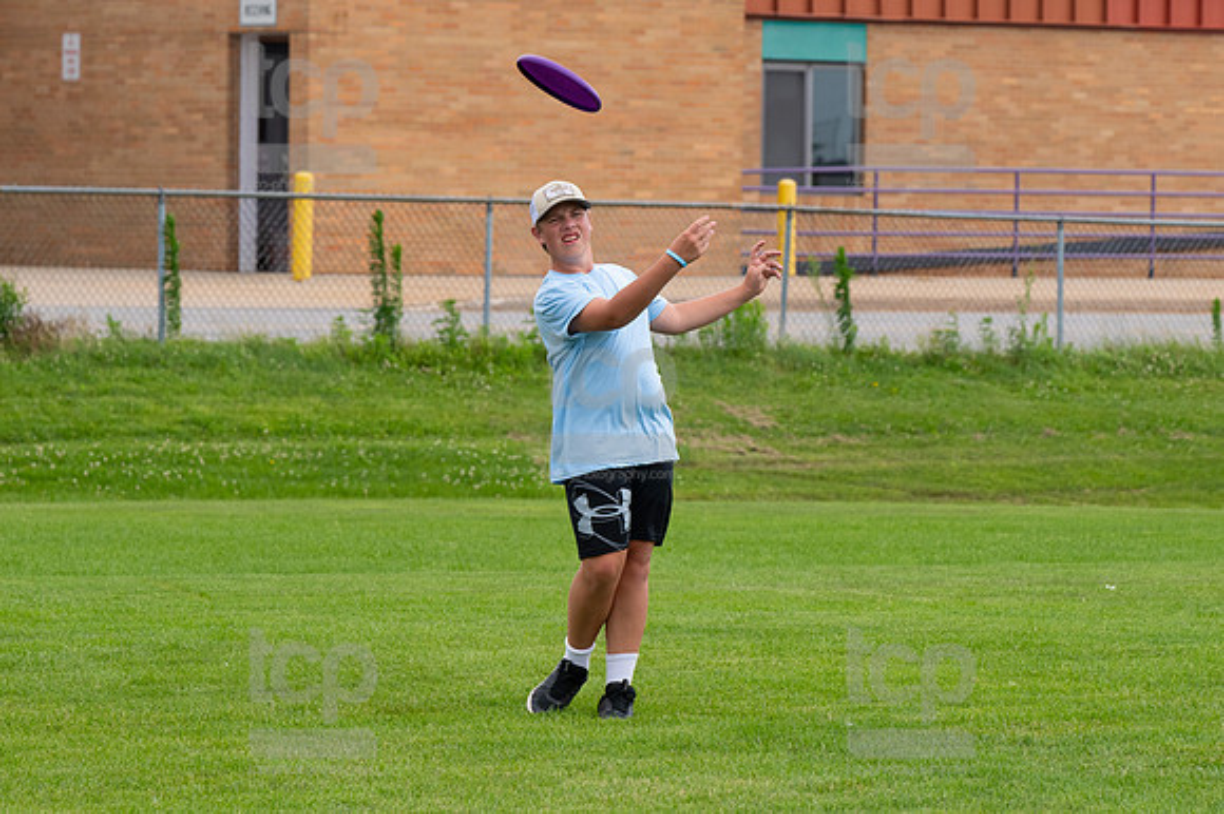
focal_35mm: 202
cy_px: 407
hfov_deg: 10.2
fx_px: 6864
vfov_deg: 6.8
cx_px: 612
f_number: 5.6
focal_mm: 135
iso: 400
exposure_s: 1/1250
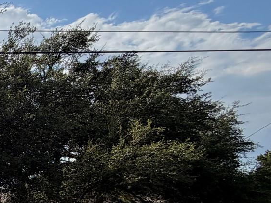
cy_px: 199
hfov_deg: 24.1
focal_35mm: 51
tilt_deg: +0.4
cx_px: -182
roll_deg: +0.9
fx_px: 399
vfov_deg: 27.1
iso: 20
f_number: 2.2
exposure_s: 1/841
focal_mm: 2.22
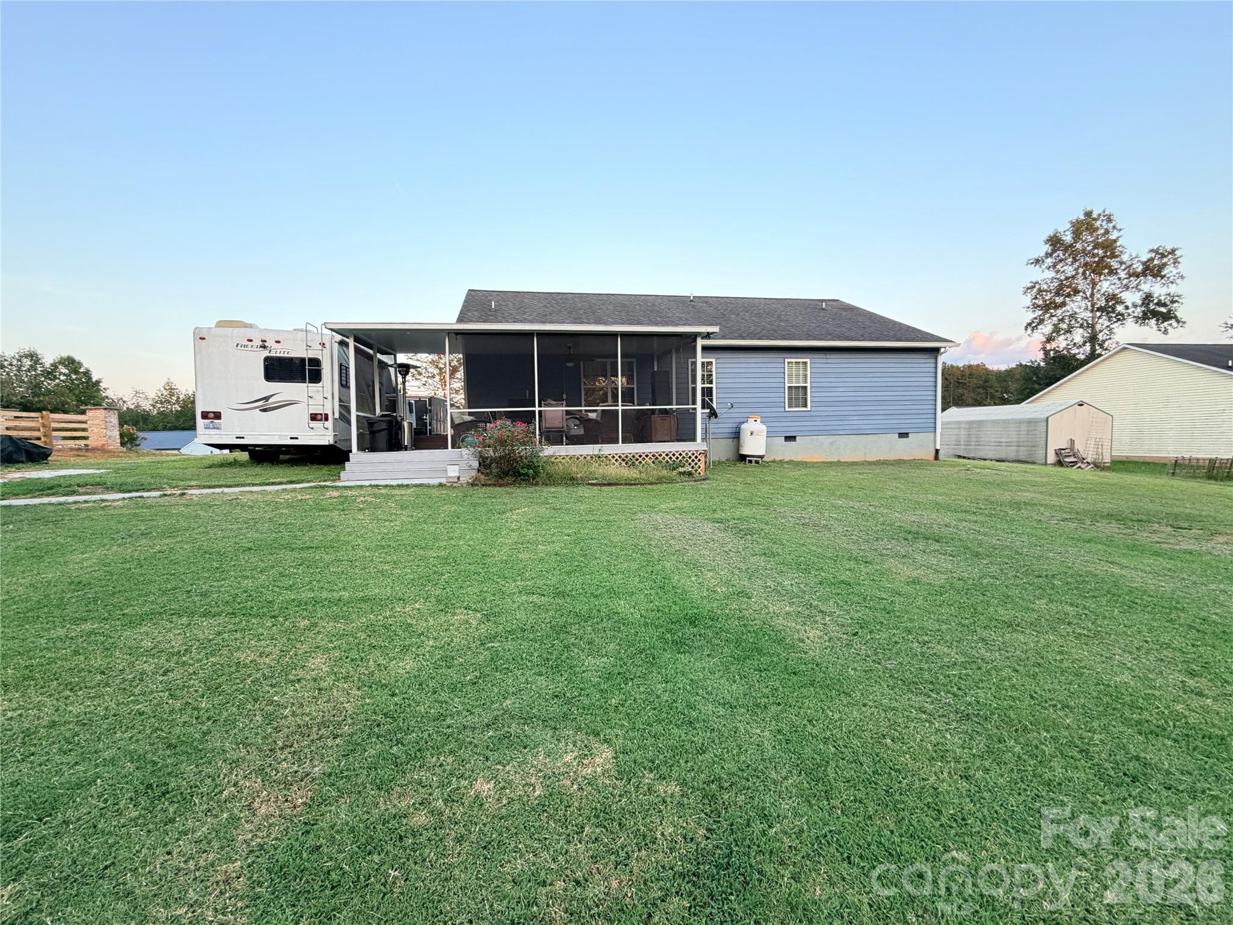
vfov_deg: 85.7
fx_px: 499
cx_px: 616
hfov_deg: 102.1
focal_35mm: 14
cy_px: 462
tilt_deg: -2.4
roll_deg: +2.4
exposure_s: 1/121
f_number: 2.2
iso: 160
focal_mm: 2.22
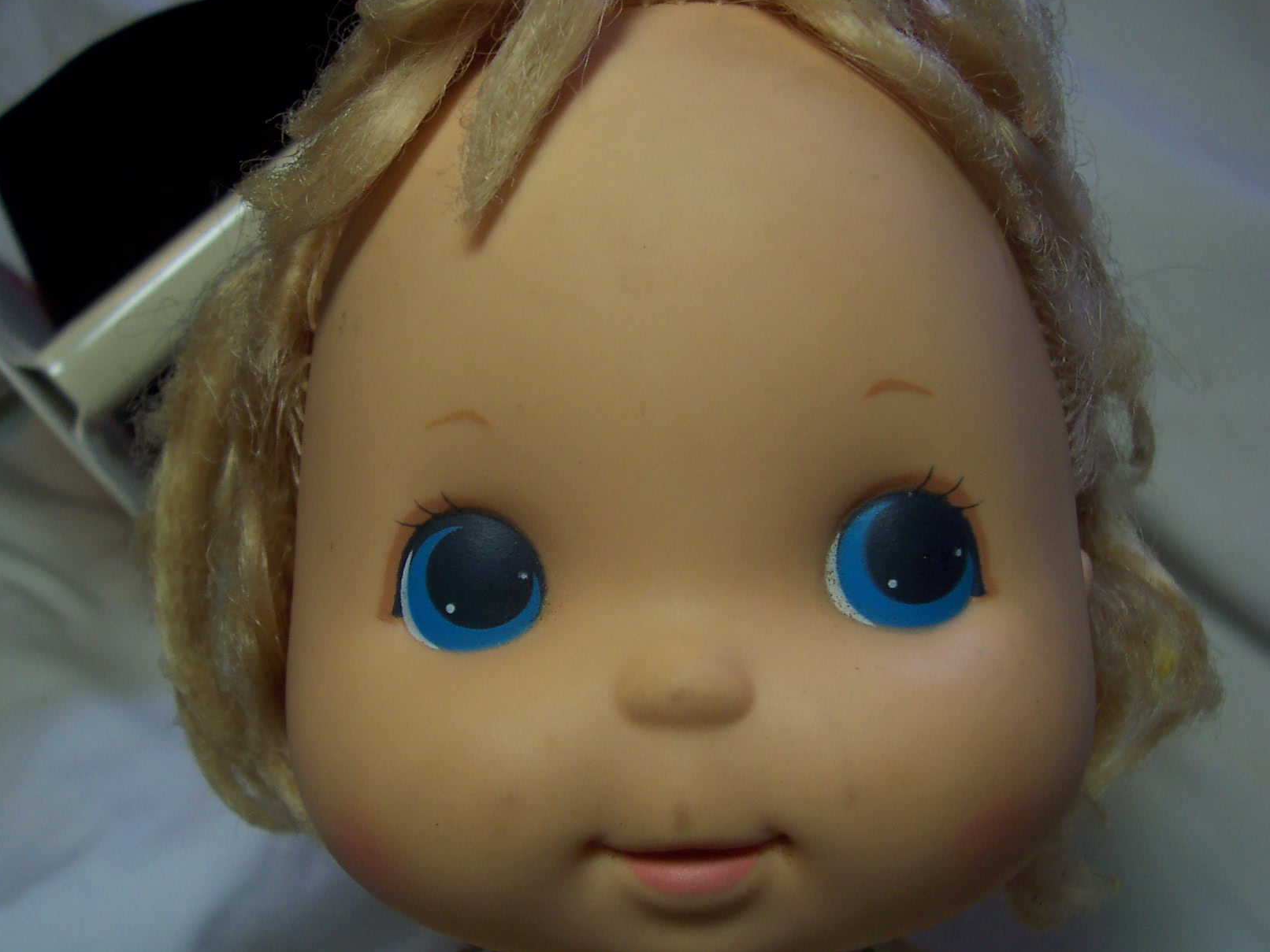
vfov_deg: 37.7
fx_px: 1394
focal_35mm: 38
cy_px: 468
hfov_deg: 49.0
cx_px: 624
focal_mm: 5.6
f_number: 2.8
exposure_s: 1/60
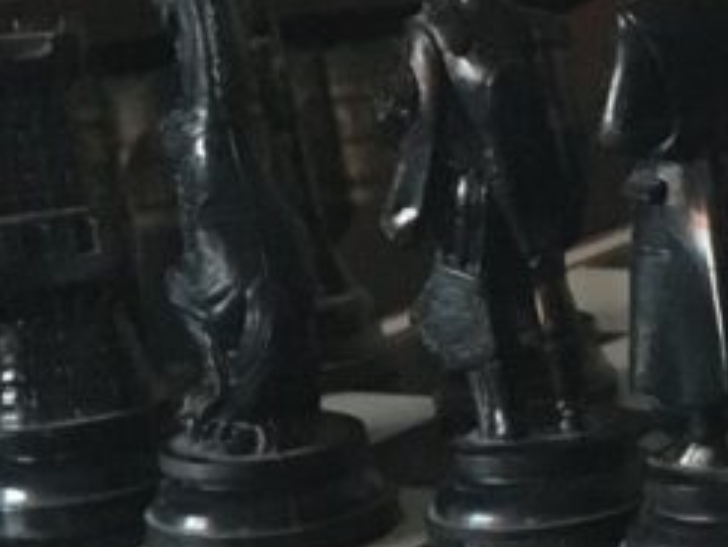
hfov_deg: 13.9
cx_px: 1420
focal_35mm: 121
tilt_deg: -17.3
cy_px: 419
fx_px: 2546
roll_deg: +3.5
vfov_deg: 12.2
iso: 400
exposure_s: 1/17
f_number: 2.2
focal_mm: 4.15
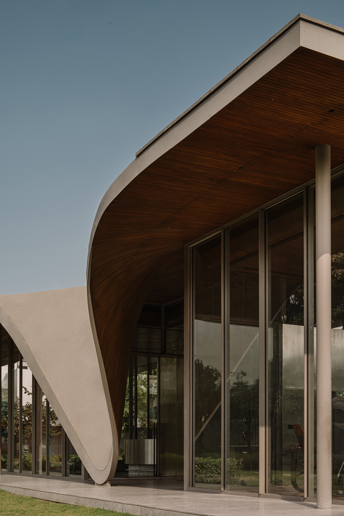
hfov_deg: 27.0
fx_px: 717
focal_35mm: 50
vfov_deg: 39.6
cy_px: 258
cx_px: 172
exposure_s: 1/50
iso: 100
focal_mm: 50
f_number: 10
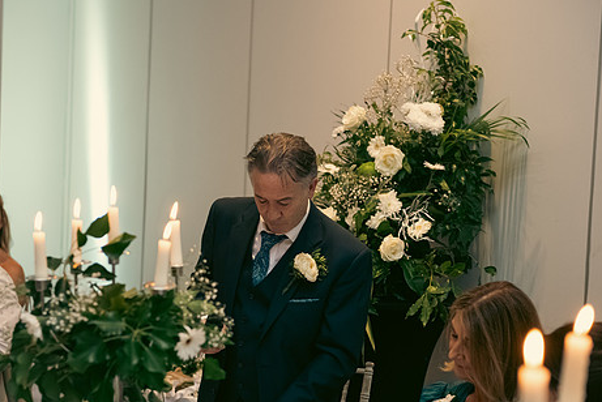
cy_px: 250
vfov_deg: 15.5
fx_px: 1472
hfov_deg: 23.1
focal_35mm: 88
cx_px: 279
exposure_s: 1/160
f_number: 3.5
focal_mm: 70
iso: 2000
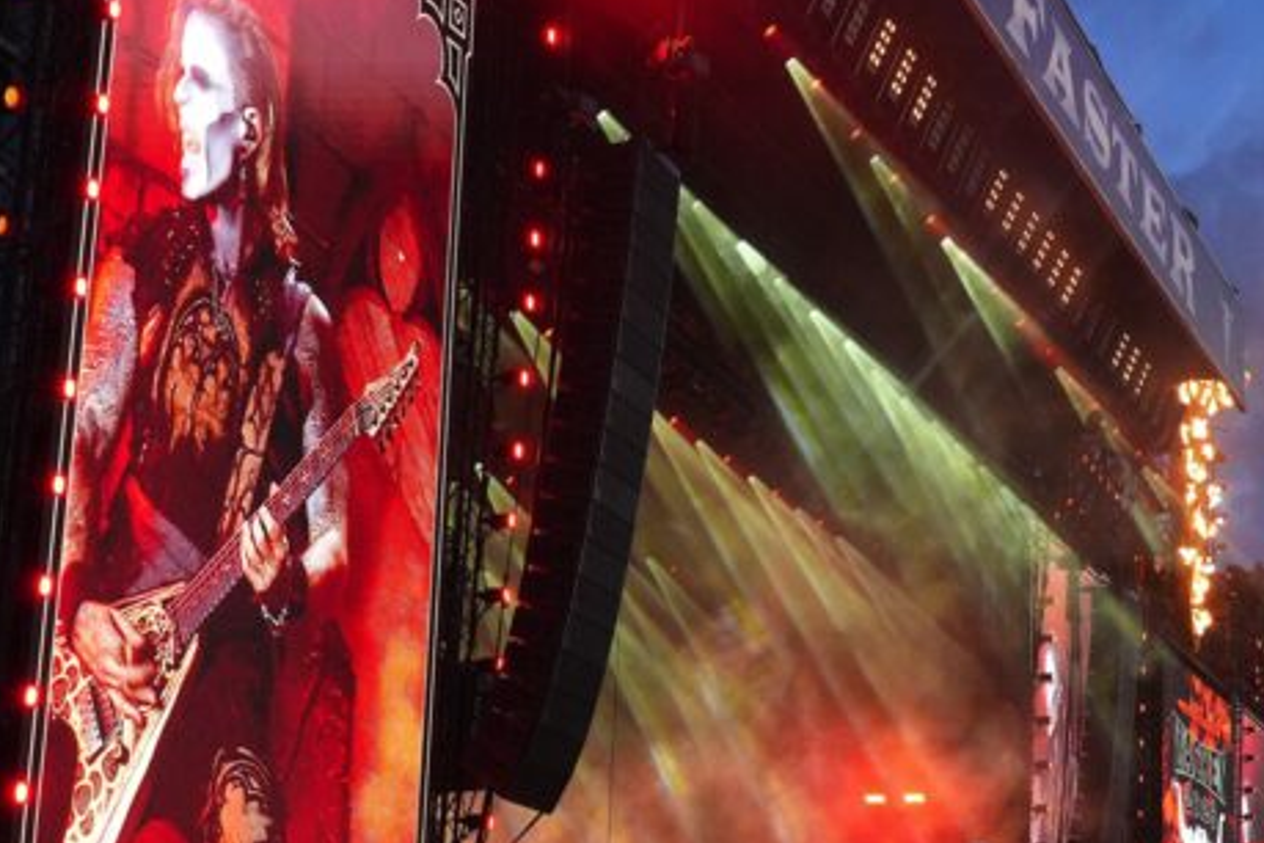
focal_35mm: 73
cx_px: 738
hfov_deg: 27.7
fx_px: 2557
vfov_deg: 18.7
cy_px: 455
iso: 3200
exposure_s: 1/160
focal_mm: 29
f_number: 4
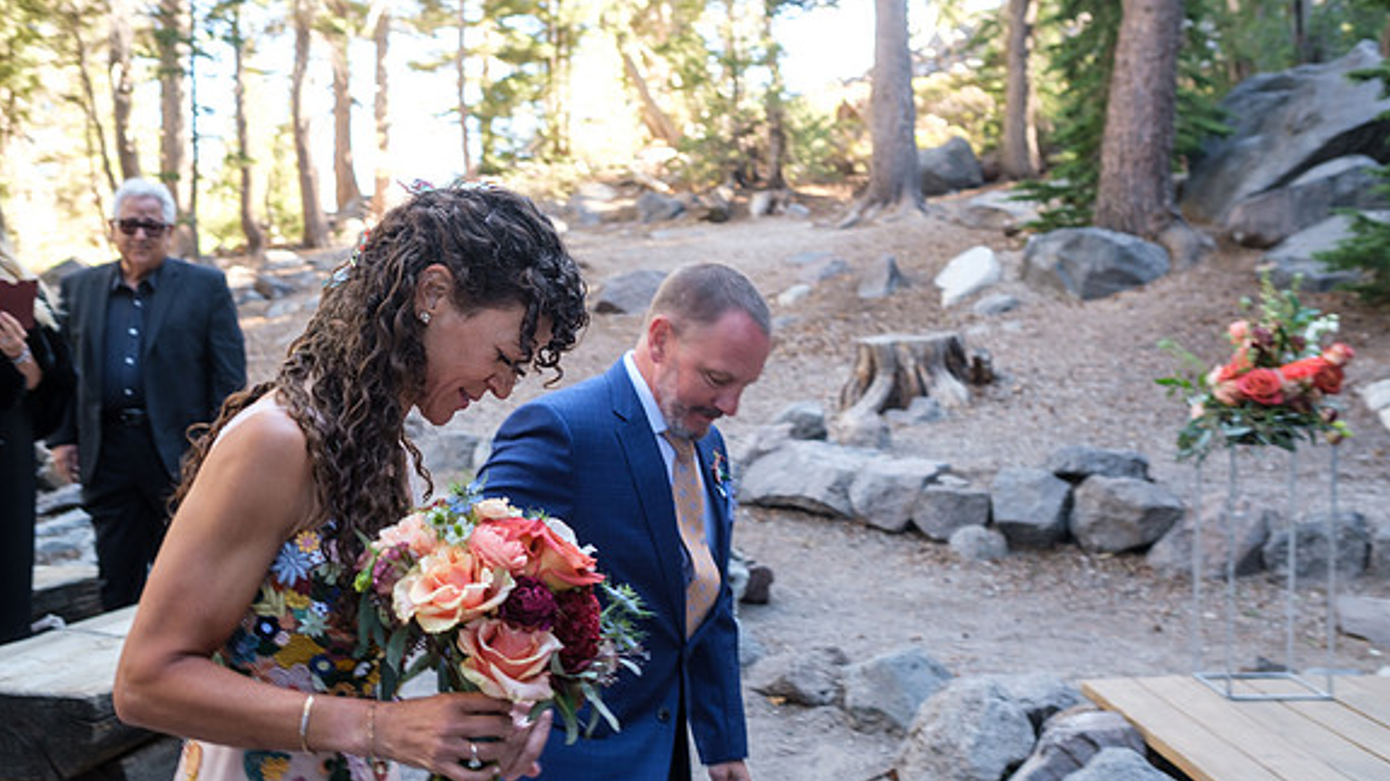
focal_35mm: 37
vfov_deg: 31.9
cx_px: 694
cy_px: 449
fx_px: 1363
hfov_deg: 54.0
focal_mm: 23
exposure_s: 1/40
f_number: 3.2
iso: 160
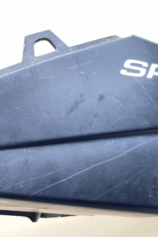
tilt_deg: -50.8
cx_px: 106
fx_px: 243
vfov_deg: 51.9
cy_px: 117
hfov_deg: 35.6
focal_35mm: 37
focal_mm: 4.2
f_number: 1.6
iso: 250
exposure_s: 1/50
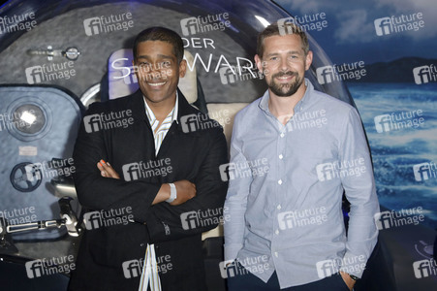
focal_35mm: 70
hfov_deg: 28.9
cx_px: 218
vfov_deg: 19.4
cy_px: 146
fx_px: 849
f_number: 5.6
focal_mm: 70
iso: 1000
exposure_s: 1/200
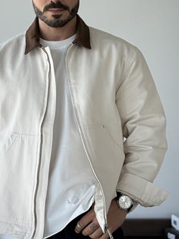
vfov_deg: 27.6
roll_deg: +0.4
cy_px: 85
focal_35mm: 70
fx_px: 482
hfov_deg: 21.0
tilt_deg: +2.5
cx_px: 67
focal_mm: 6.76
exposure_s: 1/439
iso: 80
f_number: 1.78
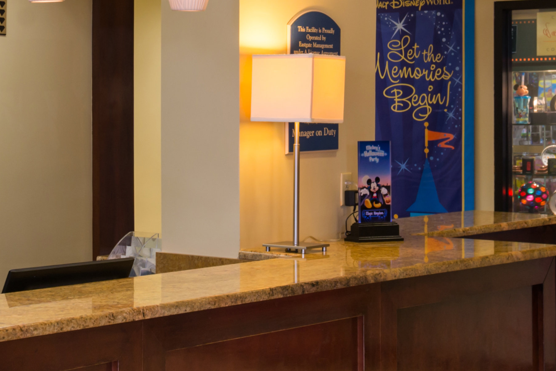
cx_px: -101
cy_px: 252
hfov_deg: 19.6
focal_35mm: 98
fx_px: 1513
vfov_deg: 13.9
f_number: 8
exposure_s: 1/8
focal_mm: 24
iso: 100
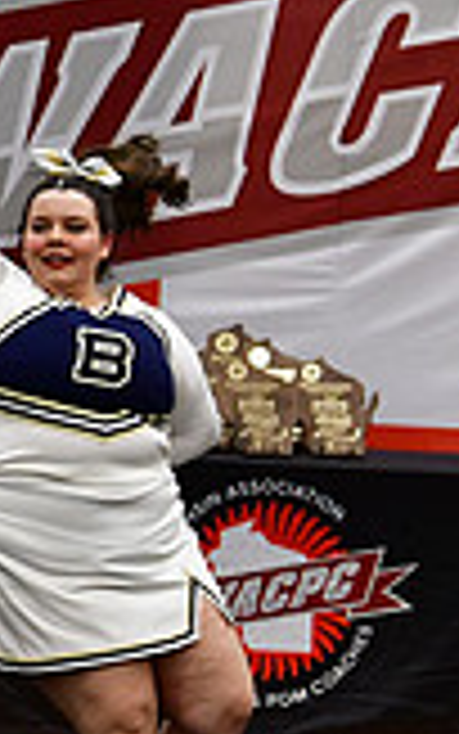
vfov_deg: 4.1
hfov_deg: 2.5
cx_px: -720
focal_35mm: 515
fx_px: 10299
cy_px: 453
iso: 4000
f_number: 4
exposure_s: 1/500
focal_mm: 95
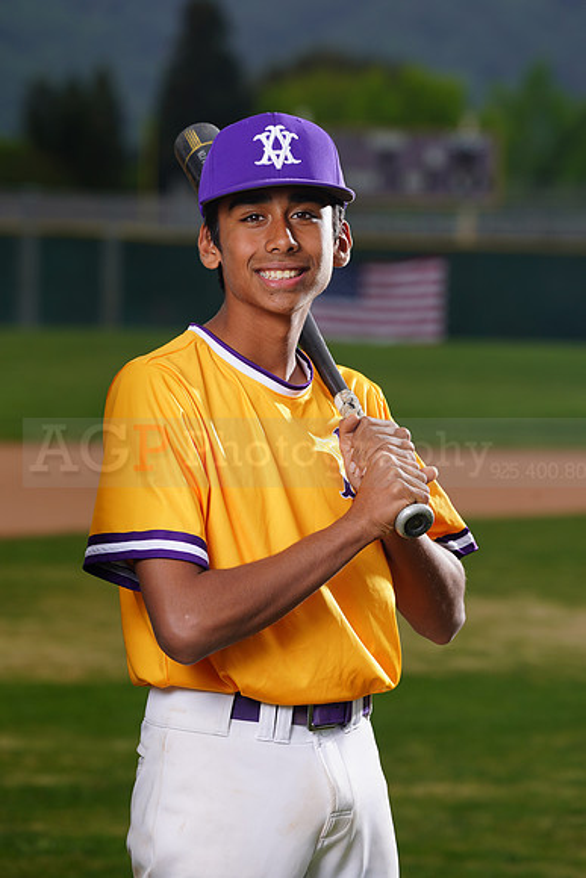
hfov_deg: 6.3
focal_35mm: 218
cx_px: 293
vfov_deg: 9.4
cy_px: 439
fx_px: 5319
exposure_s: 1/250
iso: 100
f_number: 8
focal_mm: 218
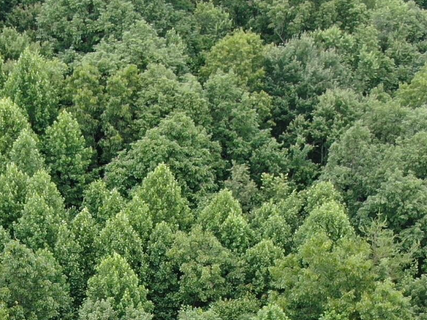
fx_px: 1098
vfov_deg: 15.0
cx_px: 71
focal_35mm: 89
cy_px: 530
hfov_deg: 21.7
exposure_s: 1/160
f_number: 2.8
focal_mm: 4.39
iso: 100
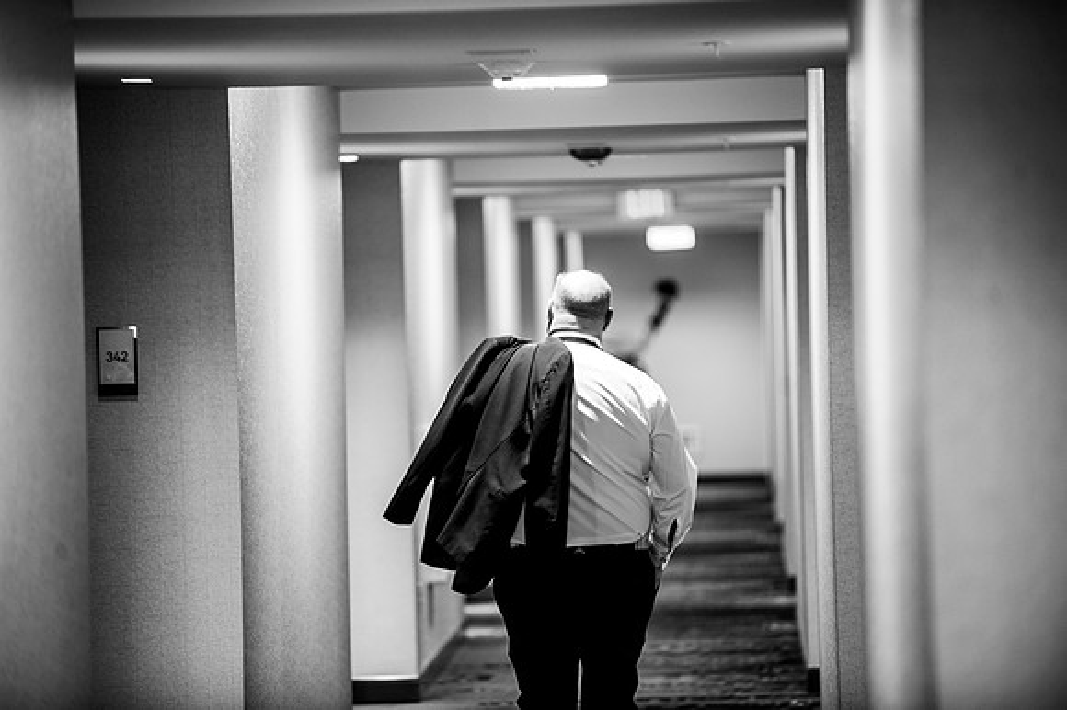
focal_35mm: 190
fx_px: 5628
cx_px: 534
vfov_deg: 7.2
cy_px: 355
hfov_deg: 10.8
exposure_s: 1/40
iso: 500
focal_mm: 190
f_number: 2.8
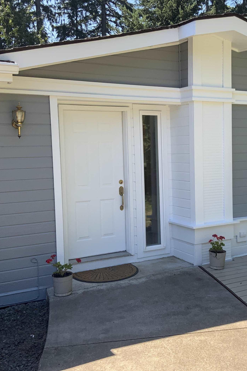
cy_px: 176
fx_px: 453
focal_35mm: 44
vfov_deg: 44.5
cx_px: 178
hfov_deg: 30.1
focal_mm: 3
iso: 16
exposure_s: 1/551
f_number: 1.8
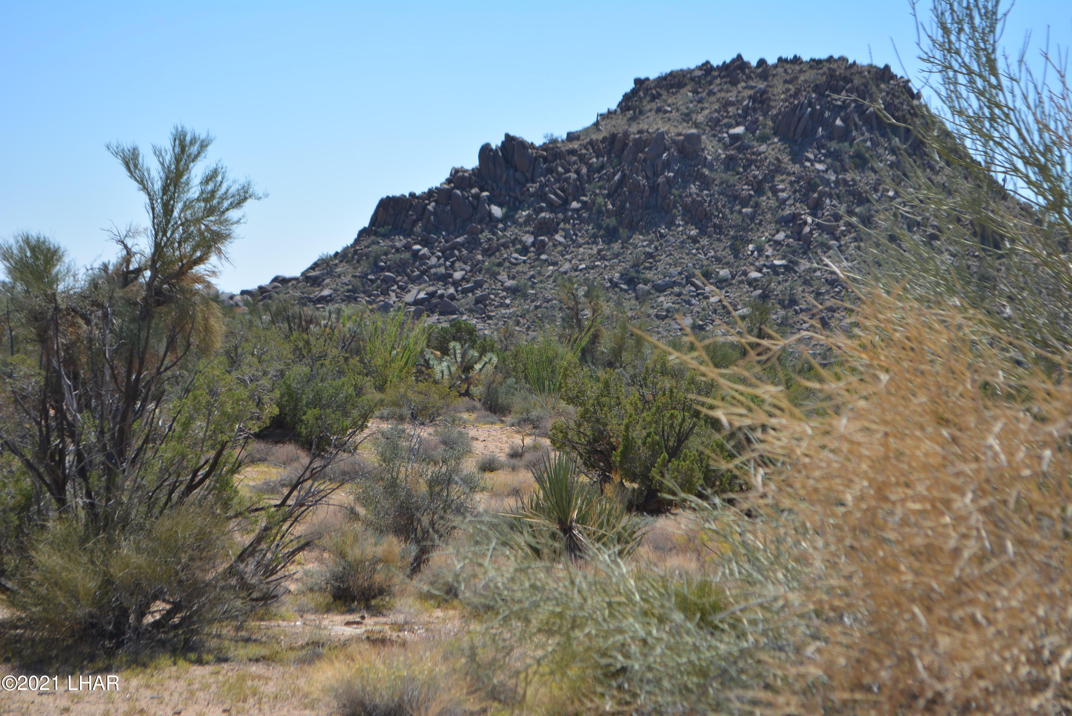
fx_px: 2458
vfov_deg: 16.6
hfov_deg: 24.6
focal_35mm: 82
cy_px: 358
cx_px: 536
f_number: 6.3
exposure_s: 1/1600
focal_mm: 55
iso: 400
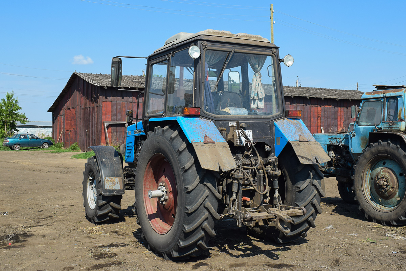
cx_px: 203
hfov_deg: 51.3
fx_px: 423
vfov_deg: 35.5
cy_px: 136
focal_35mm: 38
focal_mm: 25
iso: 200
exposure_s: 1/320
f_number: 9
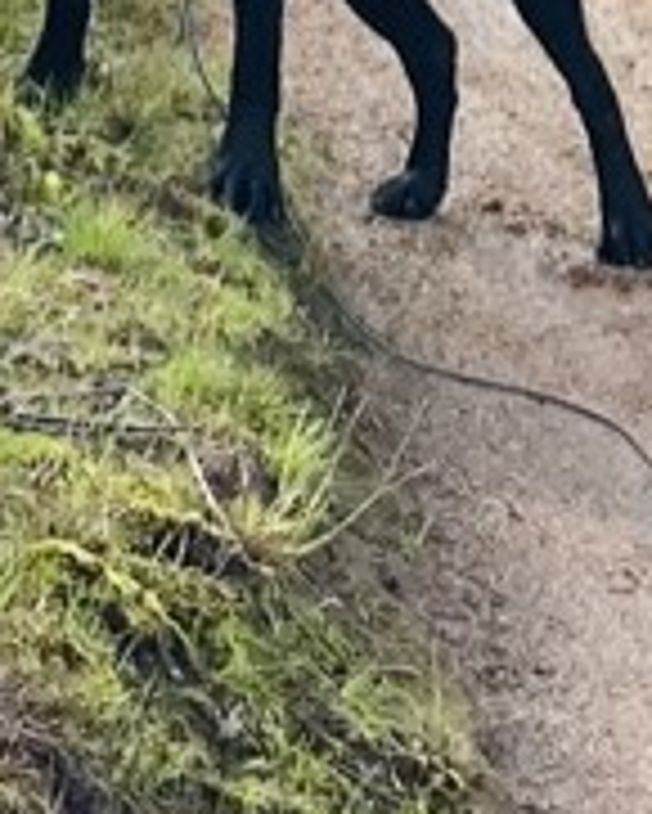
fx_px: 4049
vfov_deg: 10.2
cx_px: -355
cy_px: -1041
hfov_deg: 9.0
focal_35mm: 168
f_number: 1.8
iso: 32
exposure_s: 1/534
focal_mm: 4.25
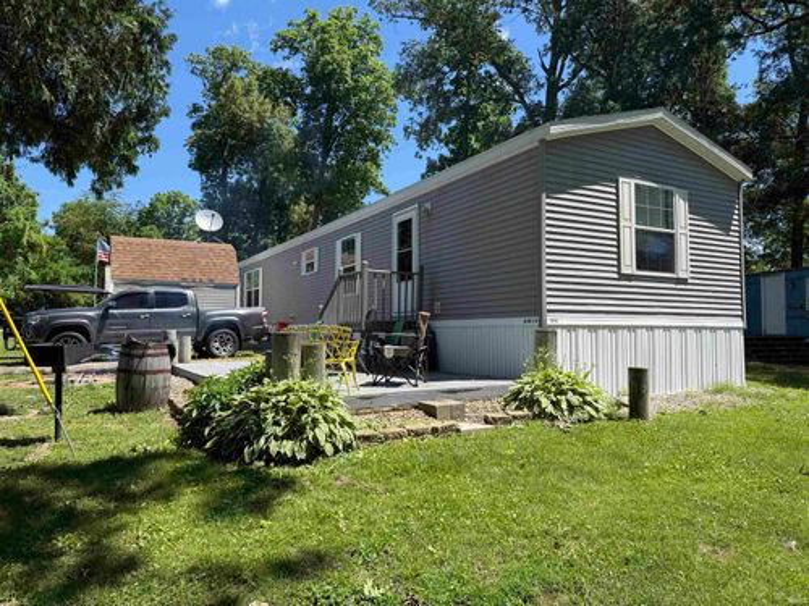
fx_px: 561
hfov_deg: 71.6
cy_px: 303
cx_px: 404
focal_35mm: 24
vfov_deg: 56.8
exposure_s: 1/2703
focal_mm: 6.76
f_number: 1.78
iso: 80
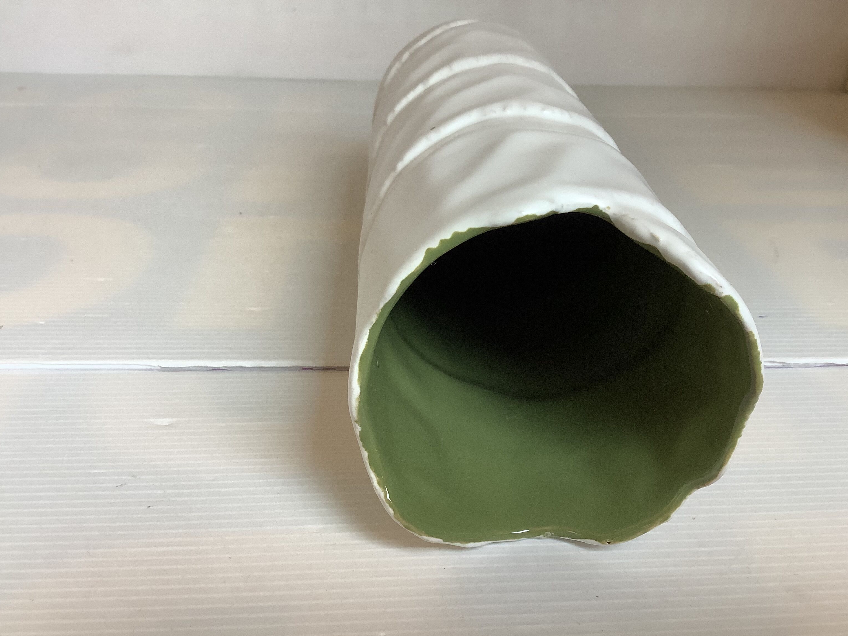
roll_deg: -1.1
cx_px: 439
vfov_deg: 43.0
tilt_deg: -27.2
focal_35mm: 33
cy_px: 319
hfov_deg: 55.3
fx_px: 808
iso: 80
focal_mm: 3.3
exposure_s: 1/100
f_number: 2.4
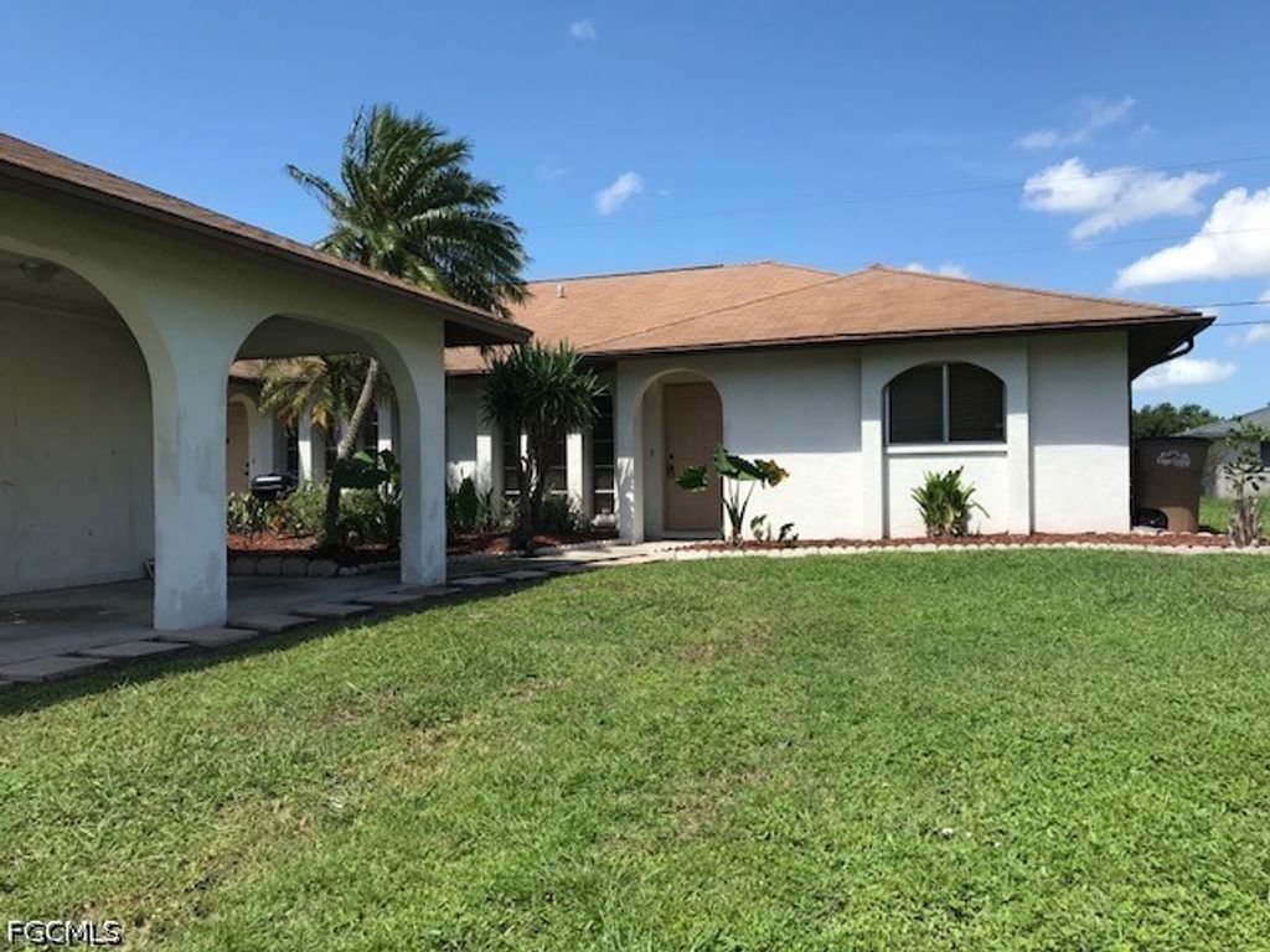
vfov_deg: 49.7
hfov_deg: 63.4
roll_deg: +0.6
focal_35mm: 28
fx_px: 1027
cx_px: 635
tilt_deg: +0.1
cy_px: 476
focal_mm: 3.99
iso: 20
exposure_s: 1/1709
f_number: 1.8
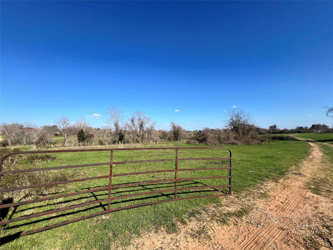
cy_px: 125
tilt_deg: +2.6
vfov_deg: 89.9
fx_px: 125
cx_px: 166
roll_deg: +0.3
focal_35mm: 13
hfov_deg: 106.2
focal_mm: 1.57
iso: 32
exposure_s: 1/2053
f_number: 1.8
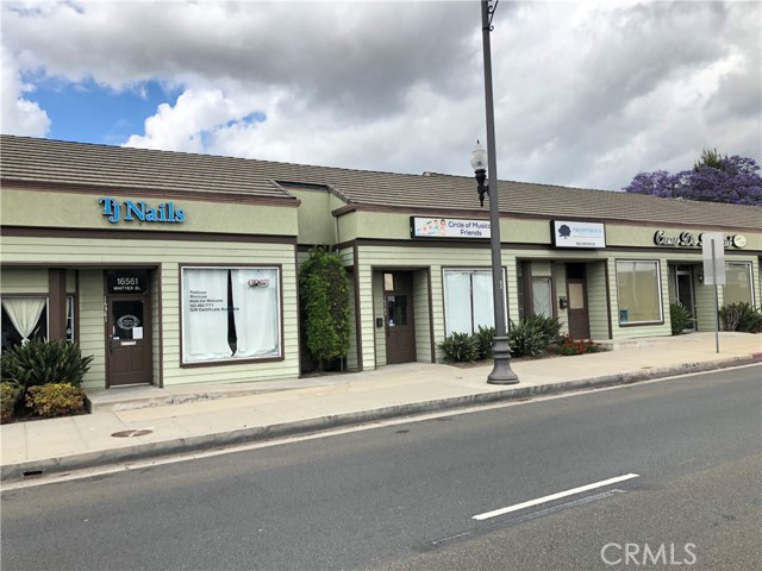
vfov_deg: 49.7
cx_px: 381
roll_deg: +0.9
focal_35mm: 28
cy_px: 286
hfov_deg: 63.4
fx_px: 616
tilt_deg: +3.9
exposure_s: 1/623
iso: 20
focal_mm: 3.99
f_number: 1.8
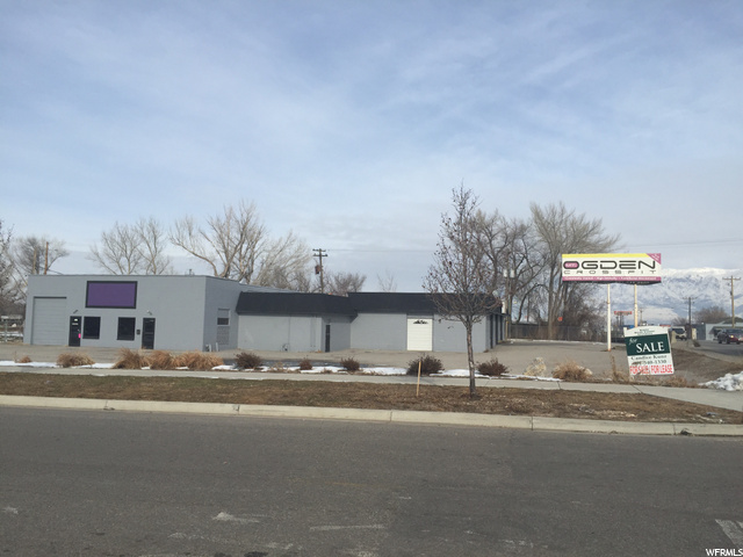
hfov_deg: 61.7
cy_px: 278
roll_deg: -1.4
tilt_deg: +4.8
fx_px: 622
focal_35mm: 29
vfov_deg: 48.2
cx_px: 372
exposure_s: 1/3049
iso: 32
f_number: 2.2
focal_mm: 4.15
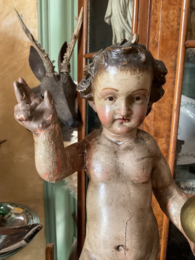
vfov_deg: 61.7
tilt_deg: -10.3
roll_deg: -1.8
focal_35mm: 29
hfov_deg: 48.2
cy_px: 130
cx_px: 98
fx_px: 218
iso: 100
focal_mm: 3
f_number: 1.8
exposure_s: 1/60
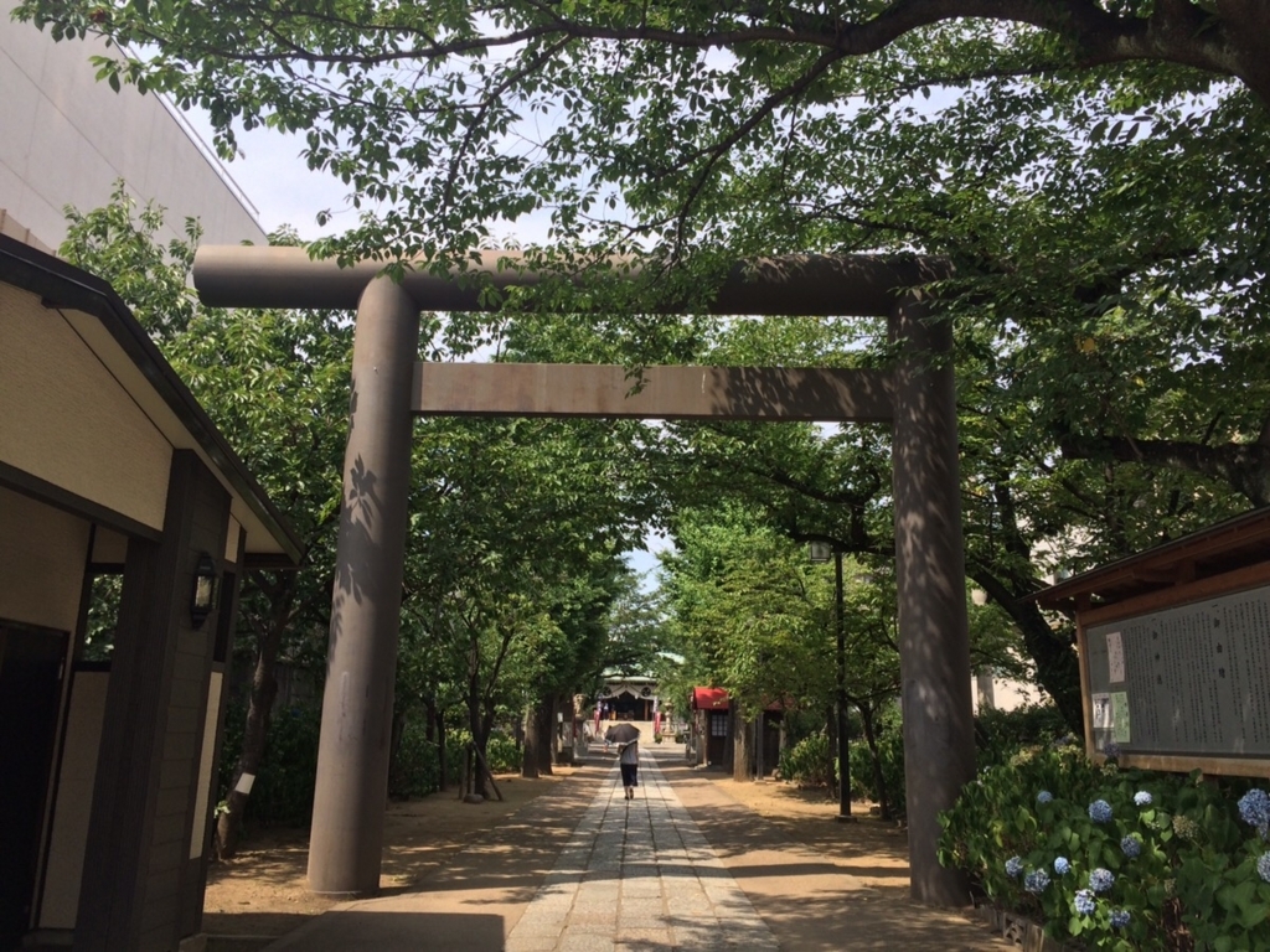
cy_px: 476
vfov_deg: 48.2
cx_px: 635
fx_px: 1064
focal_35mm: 29
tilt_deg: +12.0
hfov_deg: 61.7
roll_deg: -0.3
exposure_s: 1/1208
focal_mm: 4.15
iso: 32
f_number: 2.2
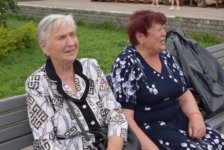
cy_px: 75
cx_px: 112
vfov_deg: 28.1
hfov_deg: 41.1
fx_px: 299
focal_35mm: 48
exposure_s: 1/320
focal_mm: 32
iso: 200
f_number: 7.1
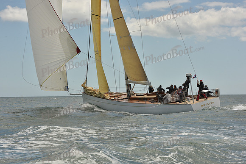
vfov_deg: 12.5
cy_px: 82
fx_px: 752
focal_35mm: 110
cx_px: 123
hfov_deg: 18.6
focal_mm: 110
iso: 320
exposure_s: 1/800
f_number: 13
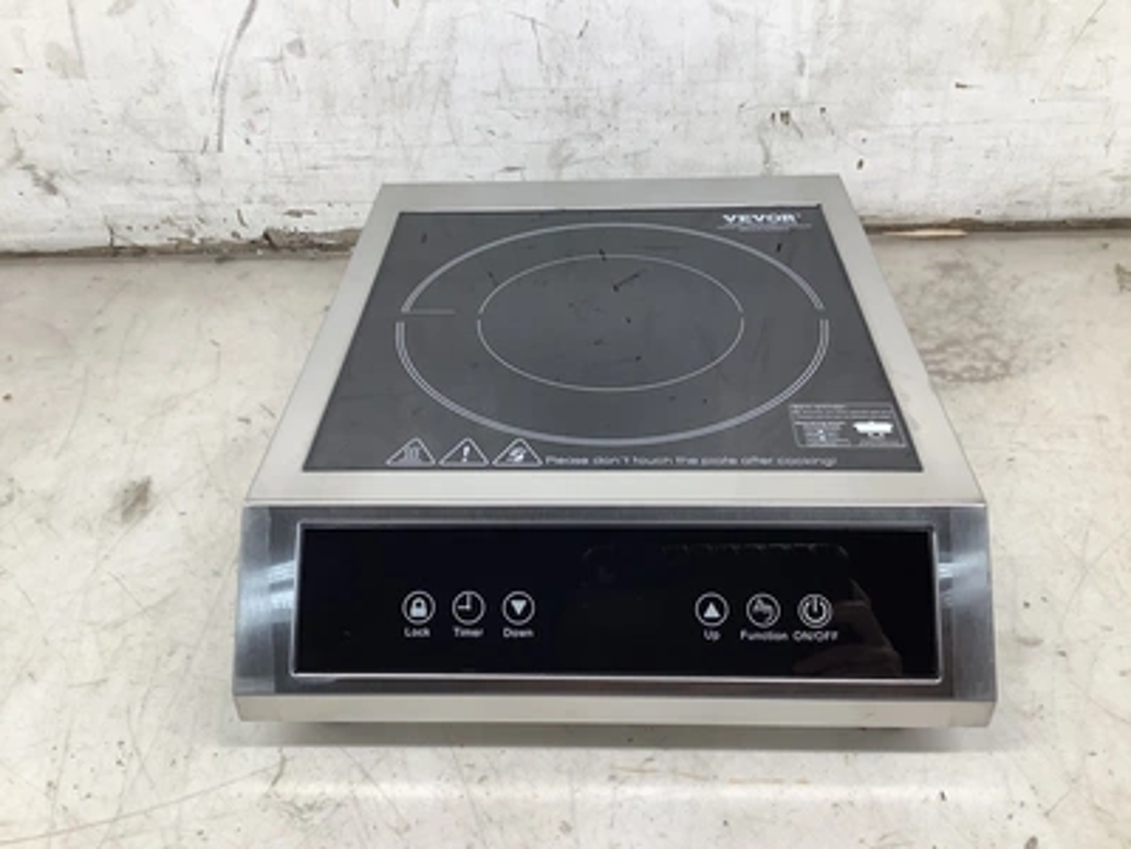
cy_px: 424
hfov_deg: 58.4
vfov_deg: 45.4
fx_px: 1013
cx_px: 566
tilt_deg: -38.2
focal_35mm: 31
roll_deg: +2.0
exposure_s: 1/60
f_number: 2.4
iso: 50
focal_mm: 3.3
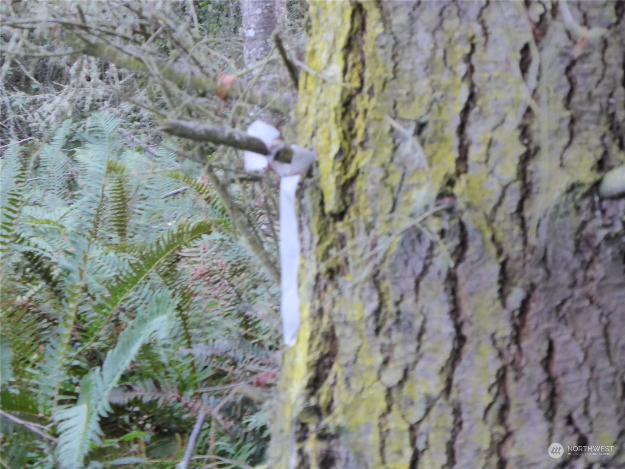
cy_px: 234
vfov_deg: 8.6
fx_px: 3106
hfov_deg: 11.5
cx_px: 312
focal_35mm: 172
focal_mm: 30.9
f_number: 5.6
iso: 400
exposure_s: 1/30
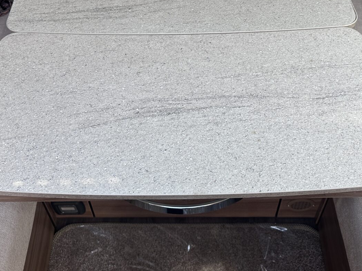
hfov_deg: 40.4
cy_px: 12
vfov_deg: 29.2
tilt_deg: -43.3
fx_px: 491
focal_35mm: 47
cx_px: 182
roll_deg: +1.1
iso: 100
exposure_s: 1/121
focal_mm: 6.86
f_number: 1.78
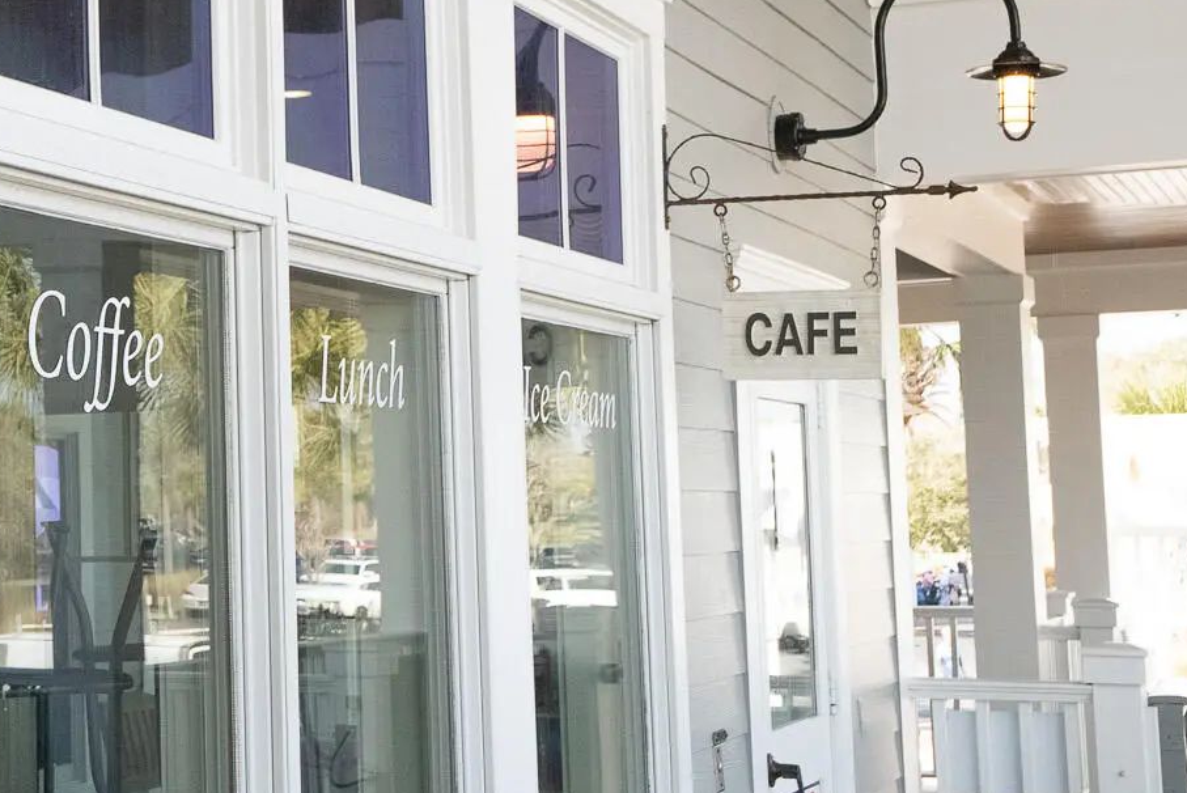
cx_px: 127
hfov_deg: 24.9
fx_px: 2606
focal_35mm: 79
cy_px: 293
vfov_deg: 17.3
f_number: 9
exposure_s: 1/320
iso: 4000
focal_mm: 35
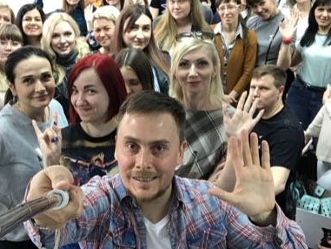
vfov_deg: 30.9
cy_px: 118
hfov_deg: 40.1
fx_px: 450
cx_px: 123
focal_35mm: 47
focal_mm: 2.87
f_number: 2.2
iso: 200
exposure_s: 1/33
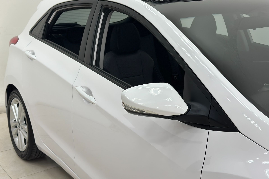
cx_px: 135
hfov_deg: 39.6
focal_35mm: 50
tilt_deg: -13.2
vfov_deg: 27.0
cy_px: 79
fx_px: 374
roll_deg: +0.0
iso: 100
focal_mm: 6.86
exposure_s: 1/170
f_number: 1.78
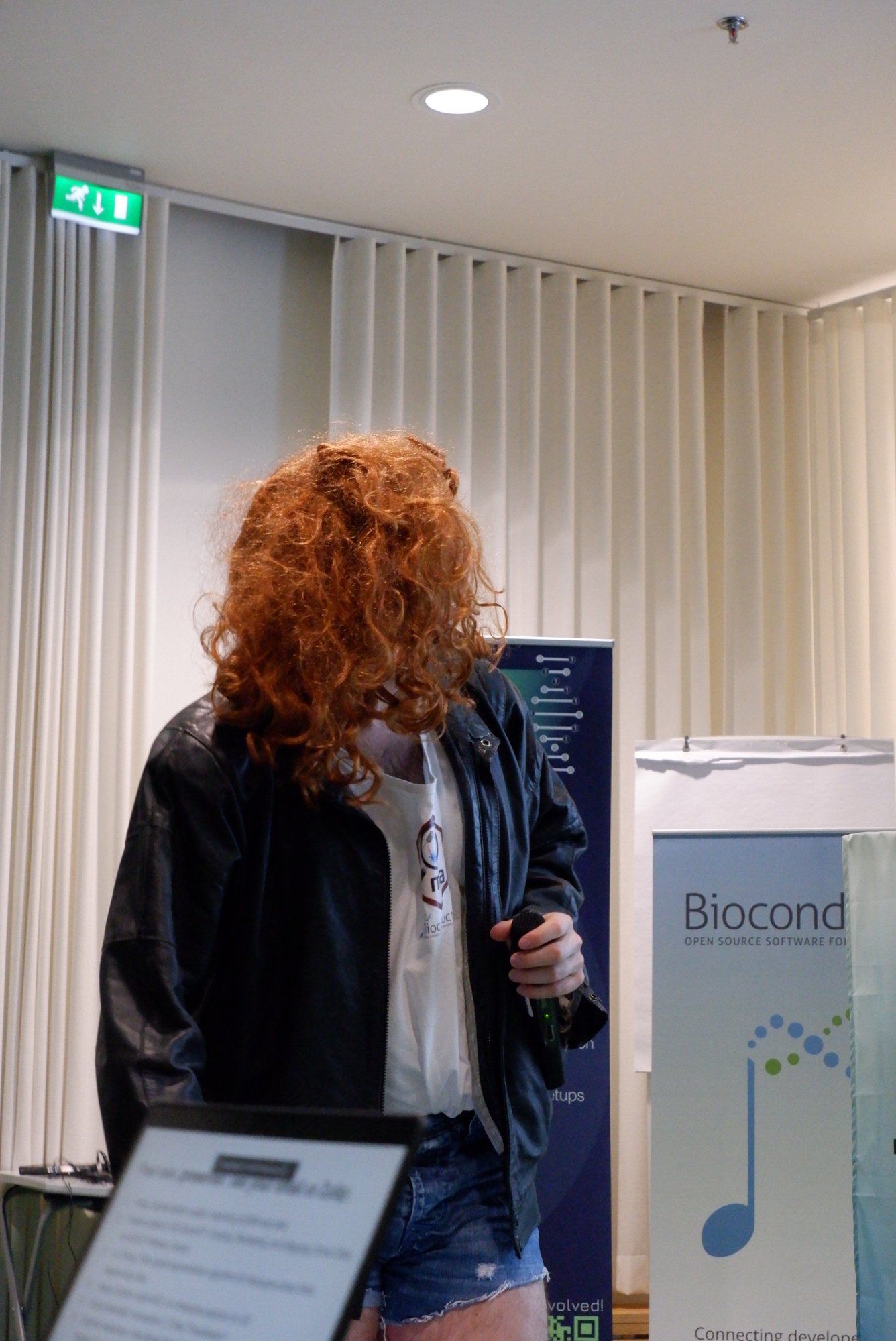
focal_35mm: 66
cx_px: 448
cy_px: 670
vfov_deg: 30.5
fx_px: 2460
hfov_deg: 20.6
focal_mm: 44.5
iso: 6400
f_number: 5.6
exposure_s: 1/125
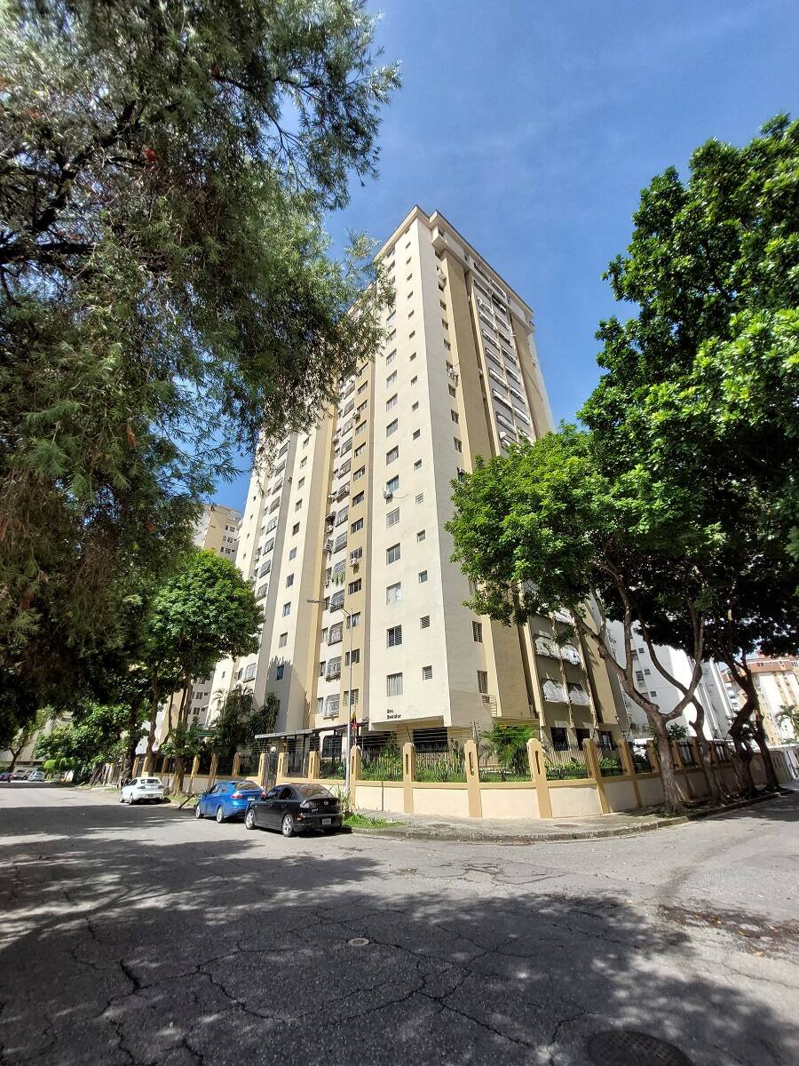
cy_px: 533
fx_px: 400
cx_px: 400
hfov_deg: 89.9
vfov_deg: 106.2
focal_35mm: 13
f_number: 2.2
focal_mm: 1.74
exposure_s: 1/1455
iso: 50
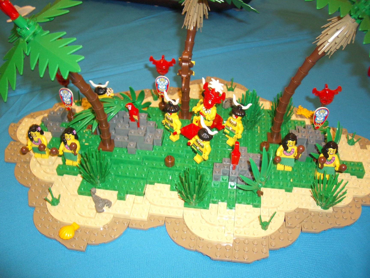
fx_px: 374
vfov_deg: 40.7
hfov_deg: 52.6
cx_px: 185
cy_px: 139
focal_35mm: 35
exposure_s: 1/60
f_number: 2.6
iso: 100
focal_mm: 5.8
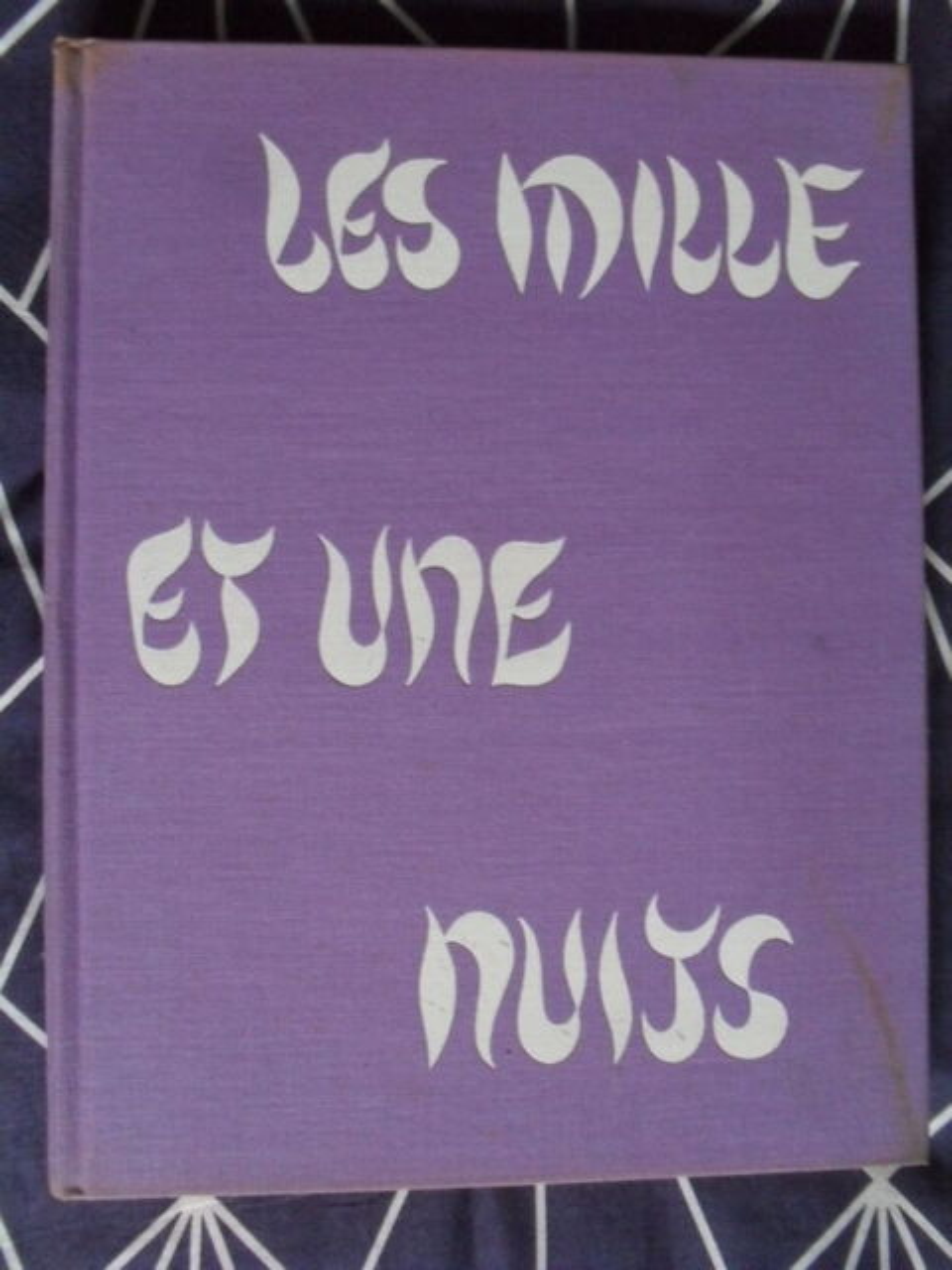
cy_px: 635
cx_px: 476
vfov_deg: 52.6
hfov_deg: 40.7
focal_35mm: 35
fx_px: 1283
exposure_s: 1/15
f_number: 3.2
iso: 320
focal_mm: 6.3
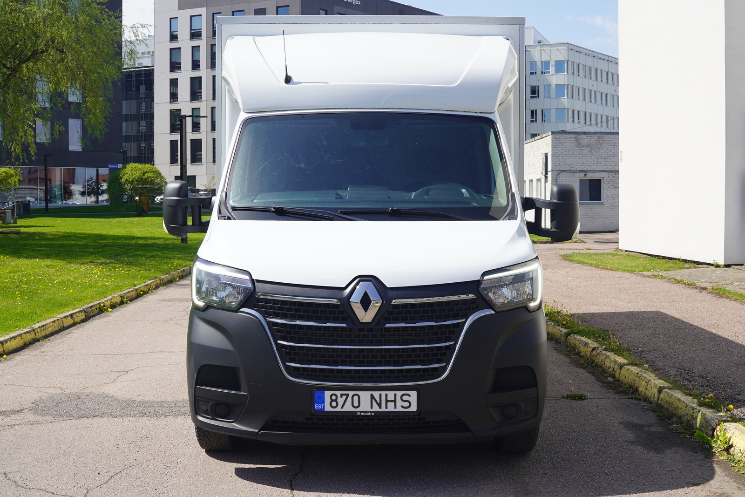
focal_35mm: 42
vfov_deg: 31.9
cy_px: 248
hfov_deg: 46.4
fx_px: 869
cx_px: 372
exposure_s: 1/160
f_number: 10
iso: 100
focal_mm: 28
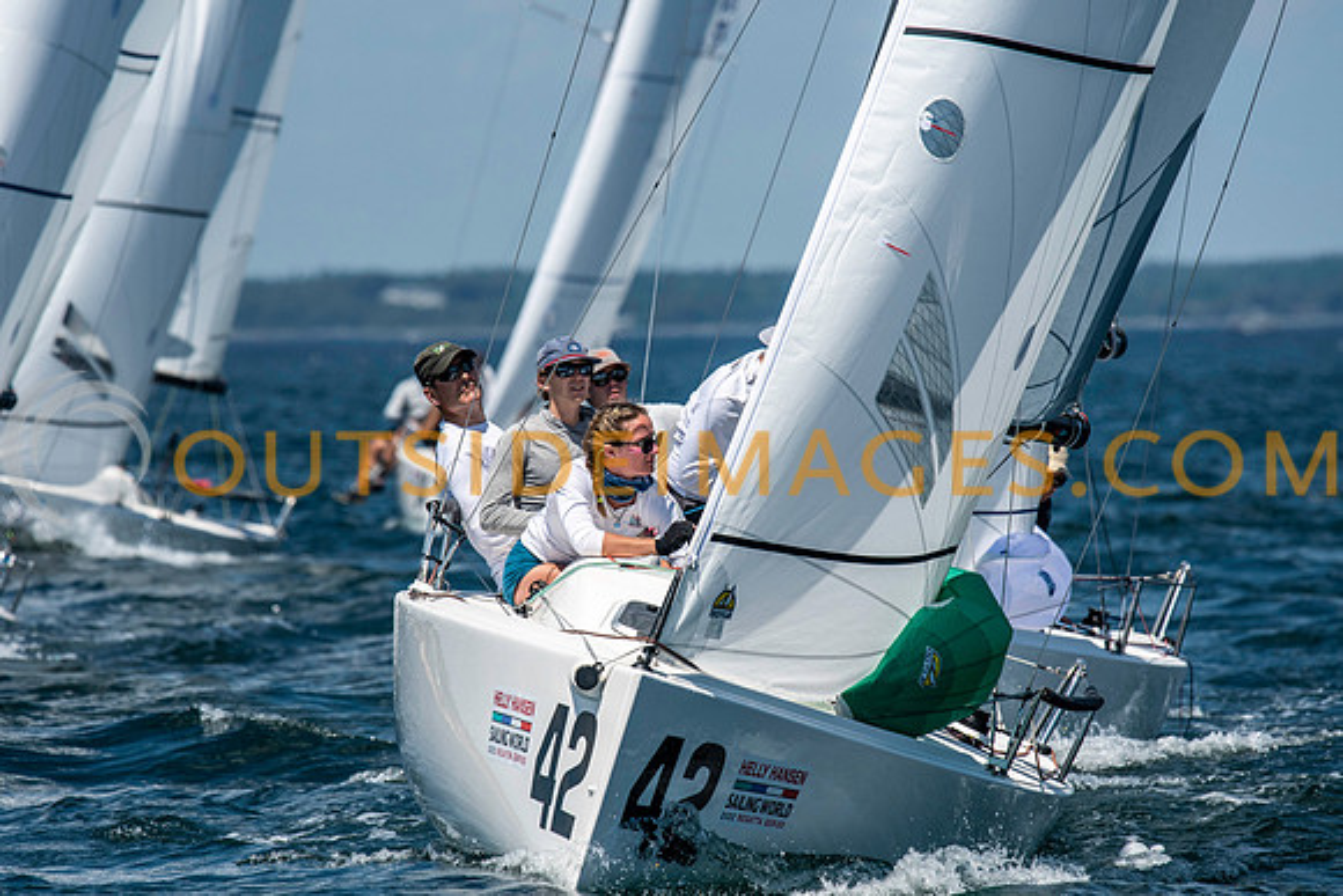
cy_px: 448
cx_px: 672
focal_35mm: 450
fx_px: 16791
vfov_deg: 3.1
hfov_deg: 4.6
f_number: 5.6
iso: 320
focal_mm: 300
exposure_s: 1/3200
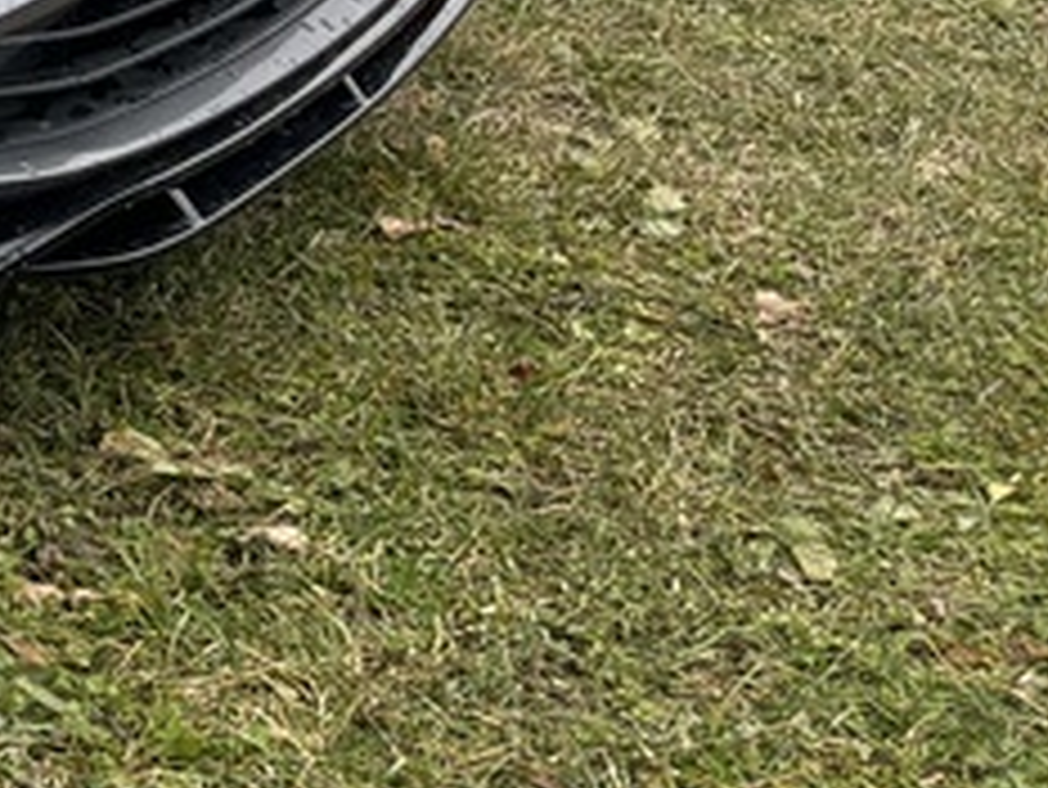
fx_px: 4059
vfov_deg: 10.8
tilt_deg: -13.6
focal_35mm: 134
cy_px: -288
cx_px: -1376
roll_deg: -2.1
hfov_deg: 12.1
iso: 50
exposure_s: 1/295
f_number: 1.6
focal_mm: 5.96
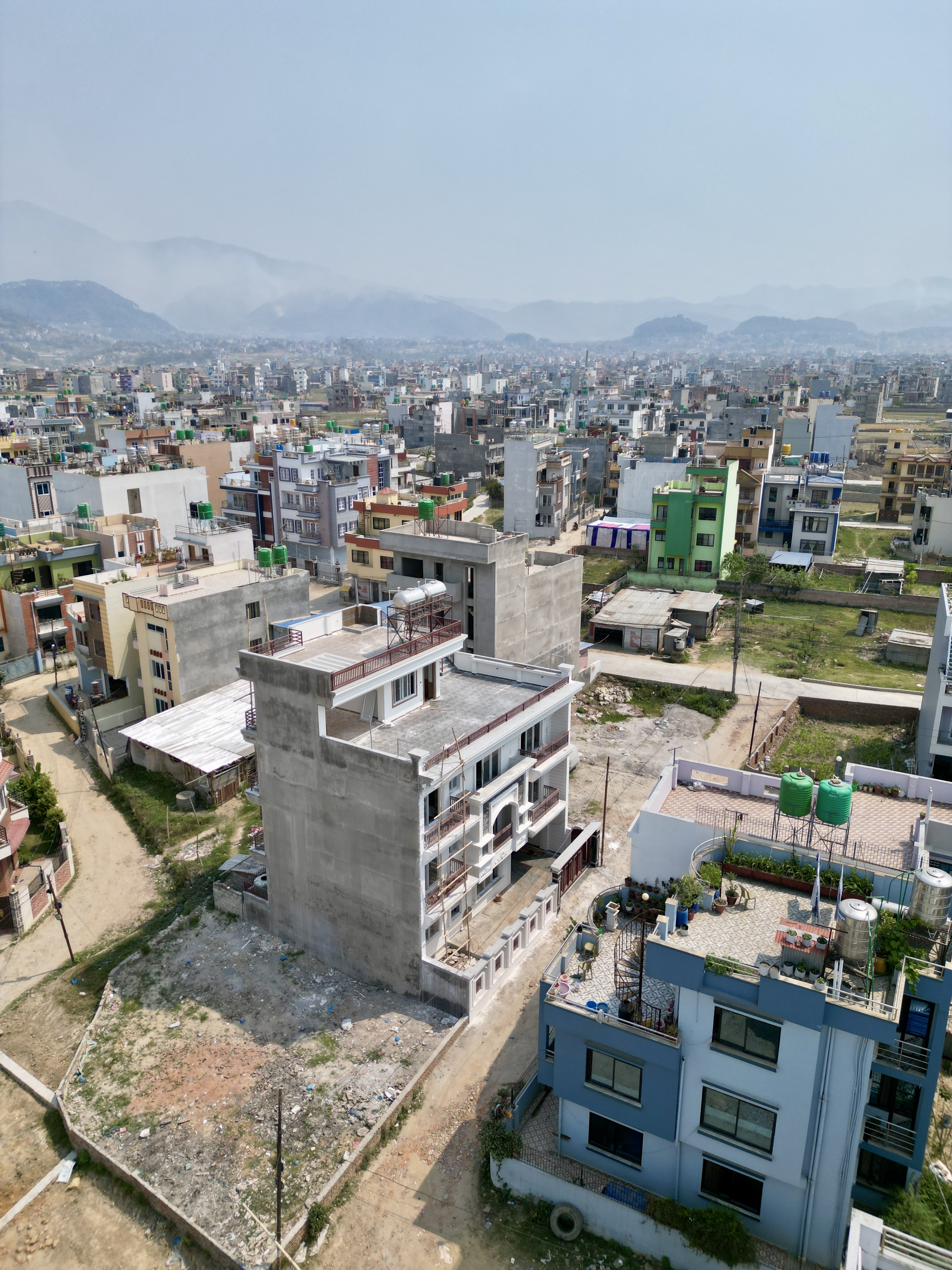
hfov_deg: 56.8
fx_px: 880
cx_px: 476
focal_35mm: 24
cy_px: 635
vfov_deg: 71.6
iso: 110
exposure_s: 1/3200
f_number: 1.7
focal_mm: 6.72
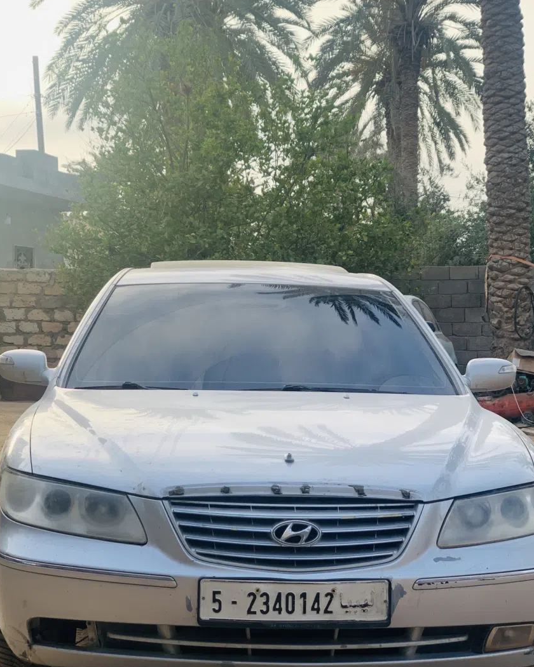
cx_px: 261
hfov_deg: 23.1
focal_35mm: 66
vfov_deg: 28.7
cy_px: 362
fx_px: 1304
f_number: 2.4
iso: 16
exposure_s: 1/239
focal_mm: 6
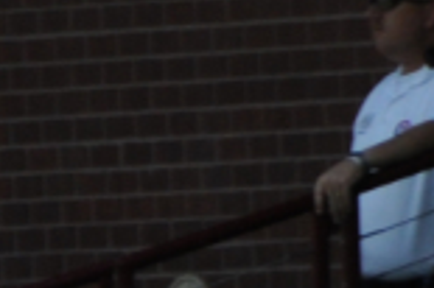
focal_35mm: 1936
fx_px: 23315
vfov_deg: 0.7
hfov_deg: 1.1
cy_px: 898
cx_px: 14
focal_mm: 200
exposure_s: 1/1600
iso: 400
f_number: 5.6
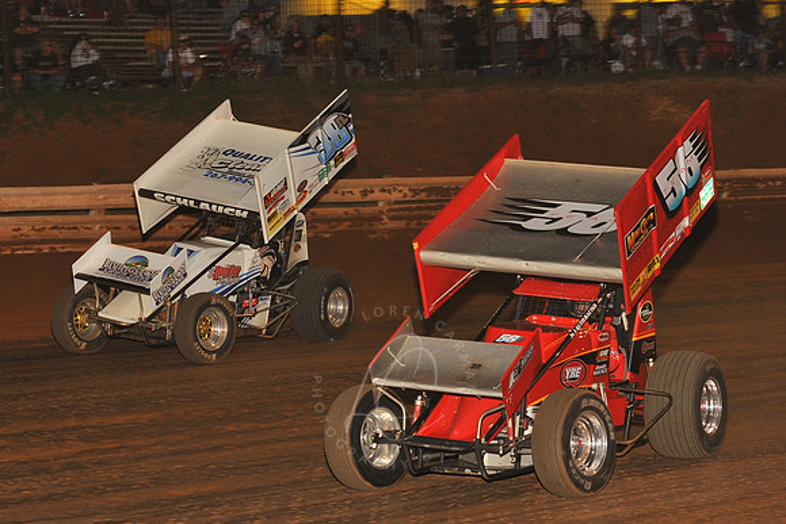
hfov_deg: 25.4
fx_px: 1747
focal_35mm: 80
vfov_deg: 17.1
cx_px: 393
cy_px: 262
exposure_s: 1/320
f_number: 6.3
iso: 800
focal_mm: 80
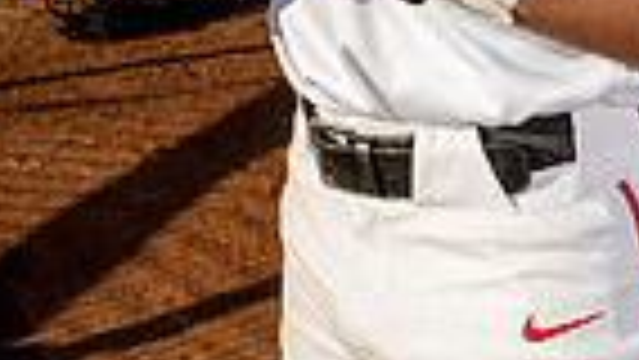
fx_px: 1966
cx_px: 292
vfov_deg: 9.2
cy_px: -567
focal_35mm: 116
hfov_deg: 18.5
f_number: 7.1
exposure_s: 1/250
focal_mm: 35
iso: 64
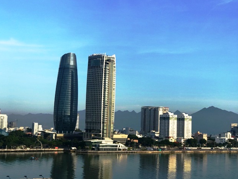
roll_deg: -1.7
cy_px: 89
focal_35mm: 58
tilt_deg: +5.8
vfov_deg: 25.2
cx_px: 117
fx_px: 399
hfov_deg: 33.2
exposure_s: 1/515
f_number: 2.8
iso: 20
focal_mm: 6.6
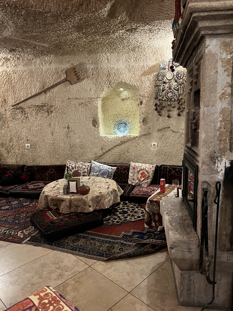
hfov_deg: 53.1
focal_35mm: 26
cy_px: 156
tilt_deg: -8.0
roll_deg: +0.1
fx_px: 233
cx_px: 116
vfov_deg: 67.3
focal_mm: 5.7
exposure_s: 1/33
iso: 640
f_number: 1.5
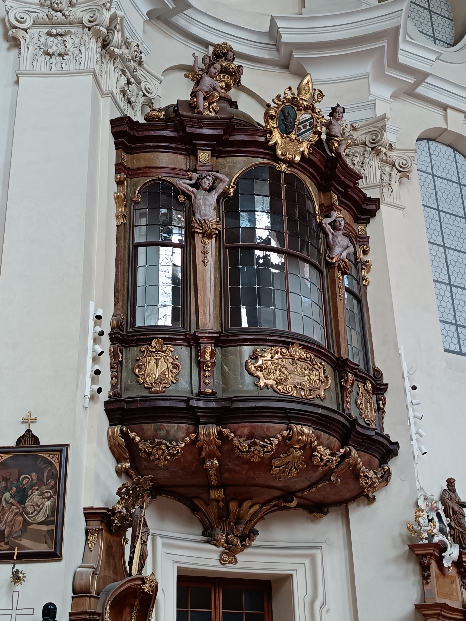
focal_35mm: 48
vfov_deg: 39.7
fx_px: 862
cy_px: 310
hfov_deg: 30.3
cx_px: 233
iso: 393
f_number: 1.75
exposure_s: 1/50
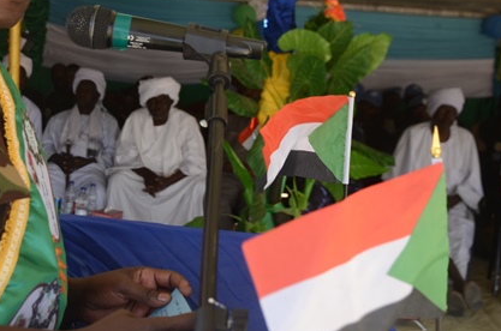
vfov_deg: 18.7
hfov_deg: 28.0
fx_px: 999
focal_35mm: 72
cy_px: 90
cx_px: 171
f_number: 10
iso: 100
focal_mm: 25
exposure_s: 1/125
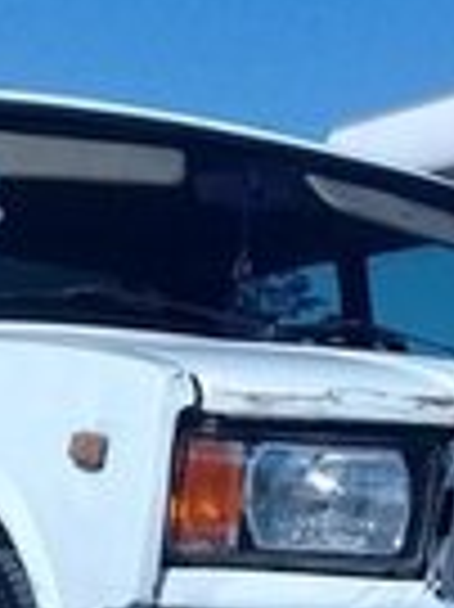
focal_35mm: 114
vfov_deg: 16.3
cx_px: 360
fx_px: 1997
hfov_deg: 12.9
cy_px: 793
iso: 64
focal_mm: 3.3
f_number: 2.2
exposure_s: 1/2519
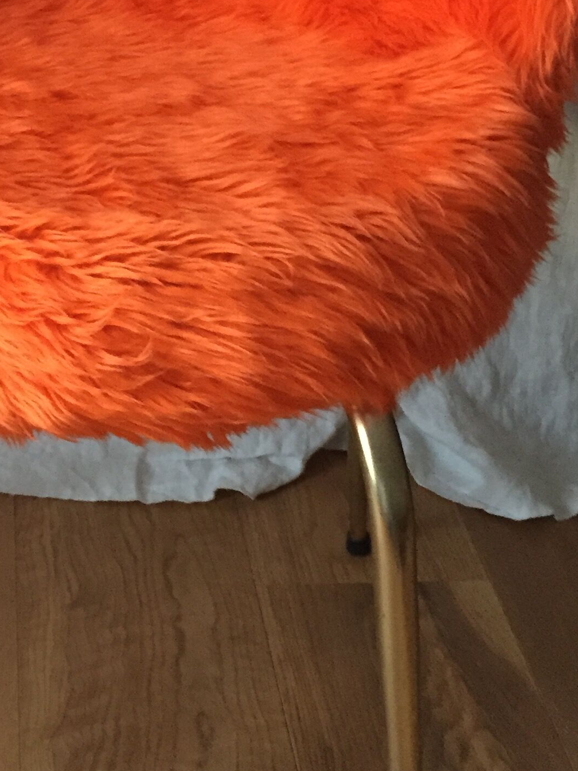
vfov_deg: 28.7
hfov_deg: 21.6
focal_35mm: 67
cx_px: 97
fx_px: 1491
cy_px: 237
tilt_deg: -27.1
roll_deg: -0.5
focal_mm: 4.15
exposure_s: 1/17
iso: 500
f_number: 2.2
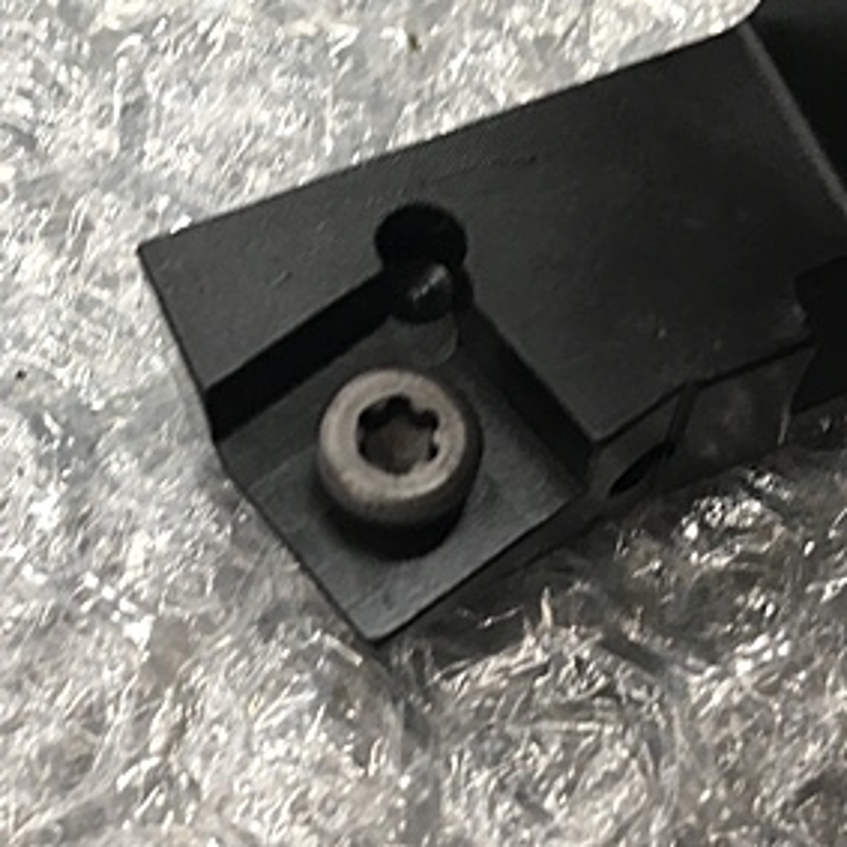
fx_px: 1606
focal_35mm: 58
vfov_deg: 29.4
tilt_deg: -69.7
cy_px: 530
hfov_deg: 29.4
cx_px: 296
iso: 64
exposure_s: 1/30
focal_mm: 4.15
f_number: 2.2
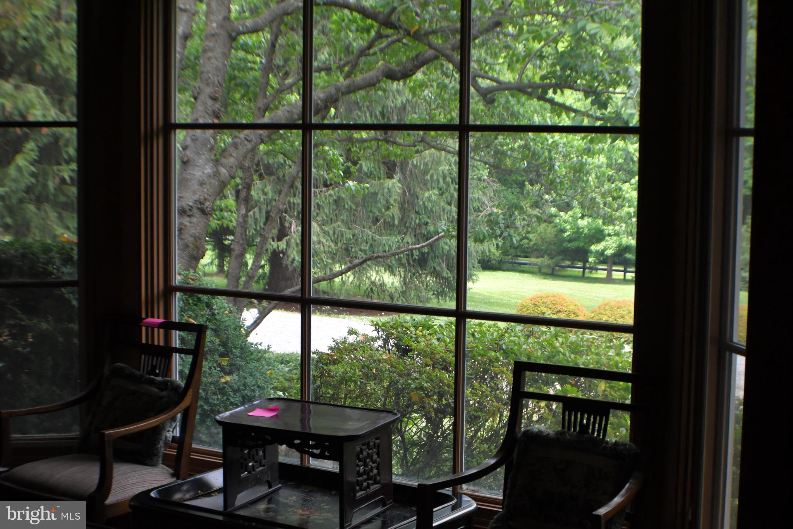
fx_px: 1806
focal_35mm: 82
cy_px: 264
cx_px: 396
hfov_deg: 24.8
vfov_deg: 16.6
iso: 1600
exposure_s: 1/640
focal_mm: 55
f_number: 5.6
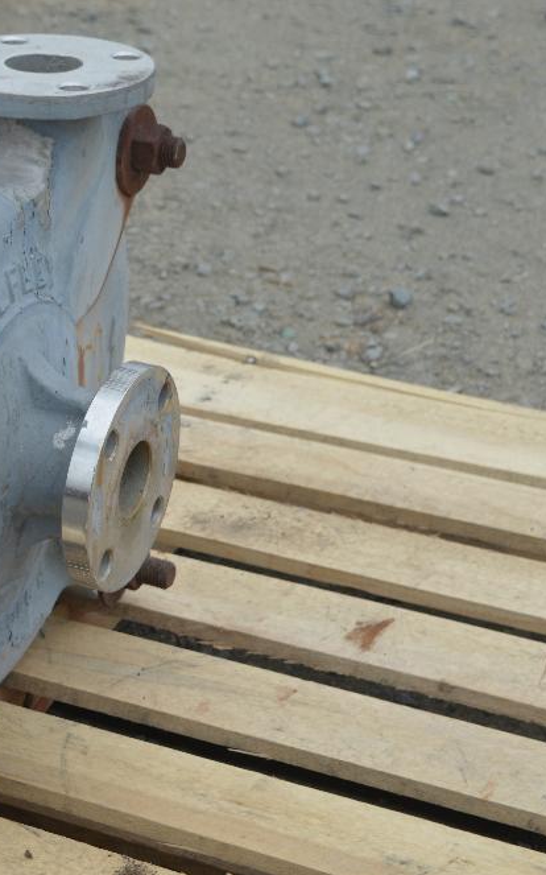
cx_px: -98
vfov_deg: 24.9
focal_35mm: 83
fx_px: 1977
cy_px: 438
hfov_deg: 15.2
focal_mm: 36
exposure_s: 1/200
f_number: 7.1
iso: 100
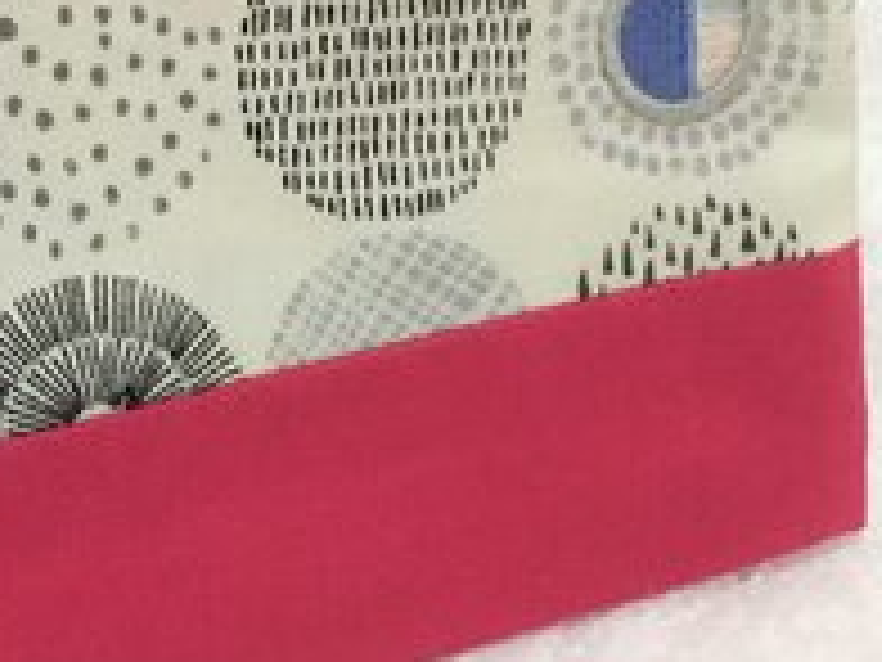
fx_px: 2573
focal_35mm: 101
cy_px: 162
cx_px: 90
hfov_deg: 19.1
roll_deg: -7.3
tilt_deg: -39.9
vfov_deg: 14.6
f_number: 2.4
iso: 200
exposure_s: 1/24
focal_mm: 3.3
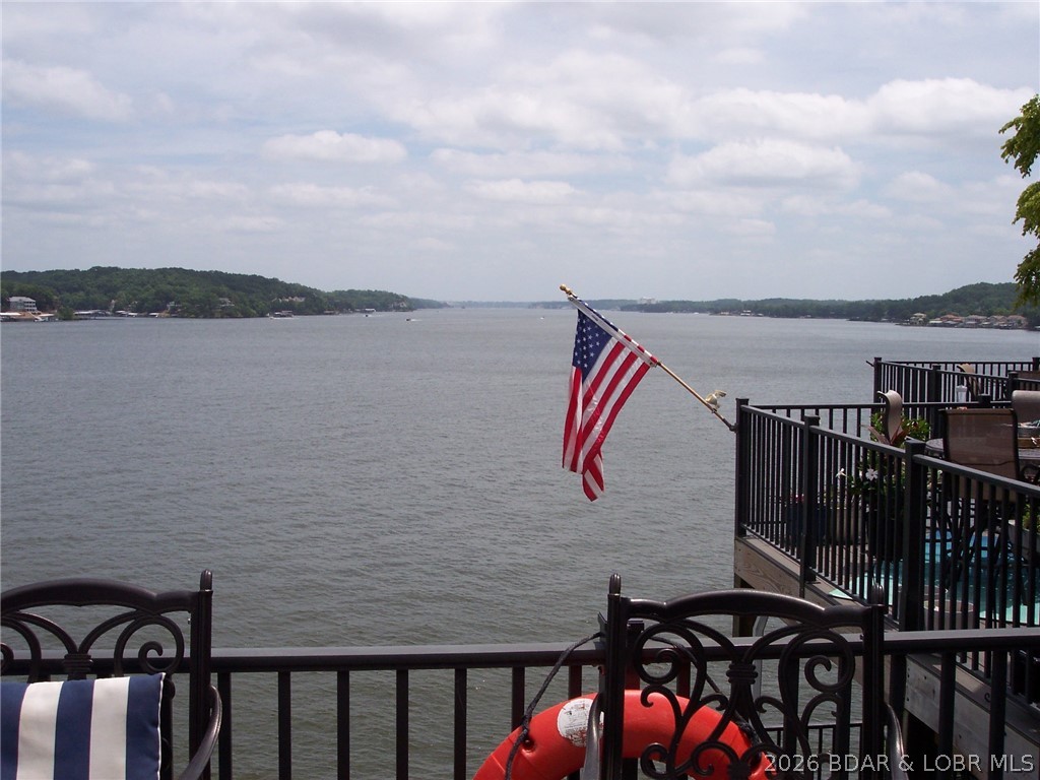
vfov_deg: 37.7
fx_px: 1142
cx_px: 520
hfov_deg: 49.0
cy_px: 390
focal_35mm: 38
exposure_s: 1/1000
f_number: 4.8
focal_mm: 8
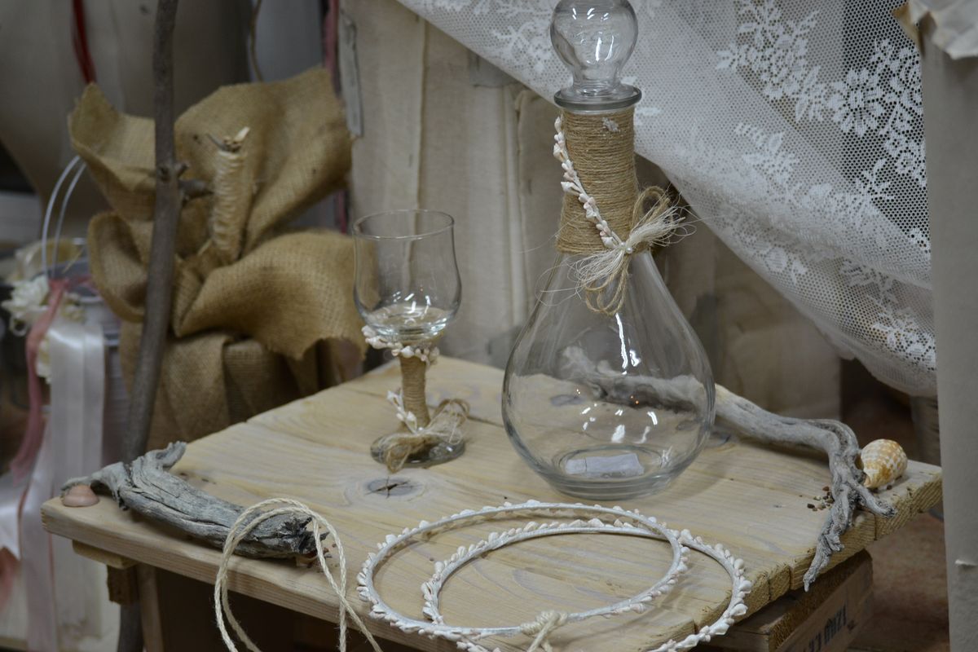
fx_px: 2241
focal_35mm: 82
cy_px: 326
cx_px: 489
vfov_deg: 16.6
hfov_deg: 24.6
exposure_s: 1/50
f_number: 4
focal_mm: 55
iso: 400
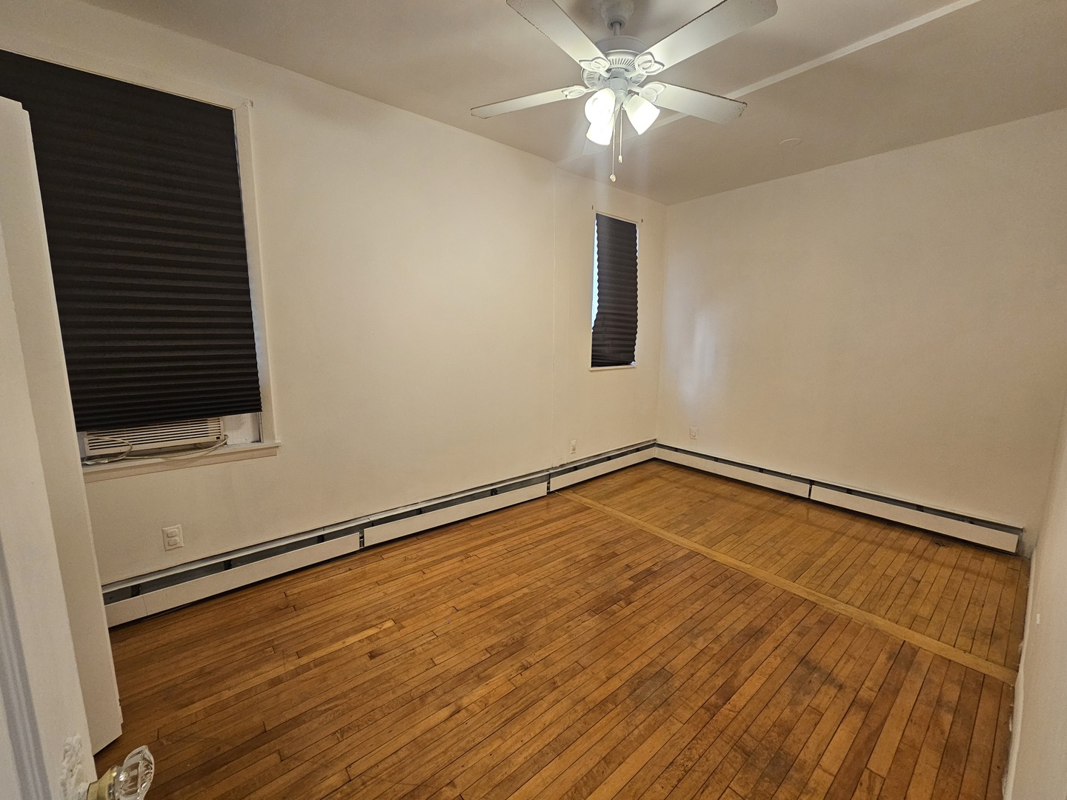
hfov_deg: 106.2
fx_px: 401
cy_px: 400
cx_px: 534
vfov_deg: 89.9
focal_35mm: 13
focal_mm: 2.2
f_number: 2.2
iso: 200
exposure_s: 1/60
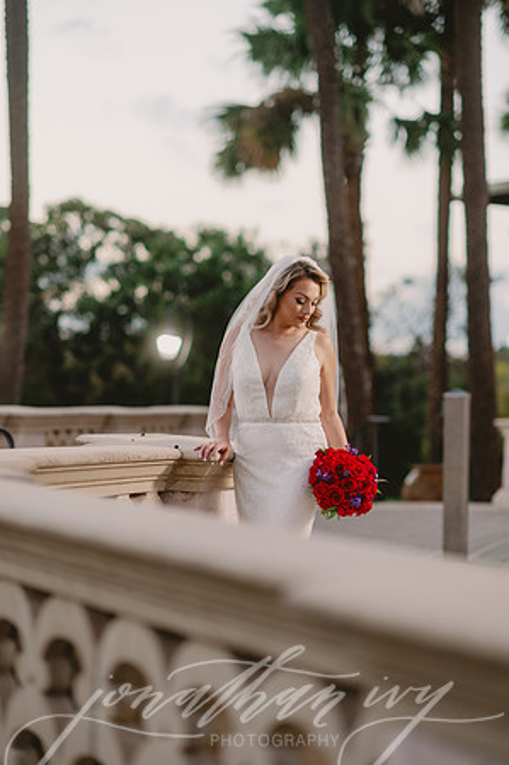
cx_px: 254
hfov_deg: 16.0
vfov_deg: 23.9
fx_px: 1807
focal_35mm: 85
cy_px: 382
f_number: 2
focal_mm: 85
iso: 250
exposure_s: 1/200
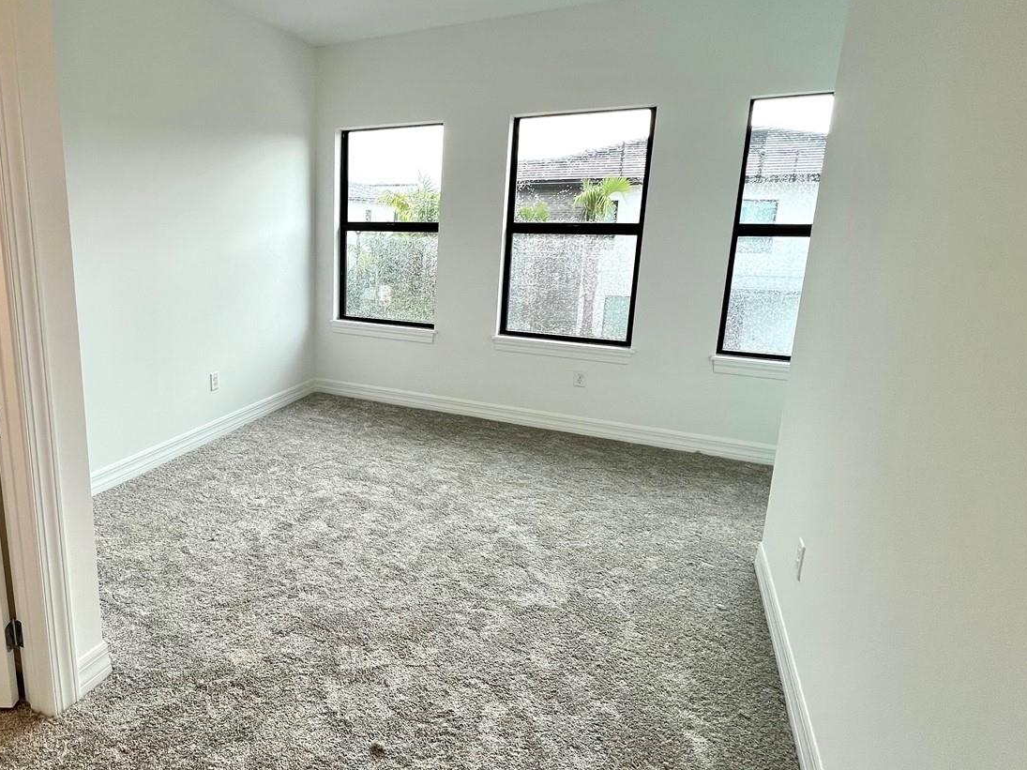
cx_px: 333
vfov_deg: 68.5
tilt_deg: -12.1
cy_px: 350
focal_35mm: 19
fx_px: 564
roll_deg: -0.6
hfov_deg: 81.5
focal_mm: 1.57
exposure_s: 1/120
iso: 40
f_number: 1.8
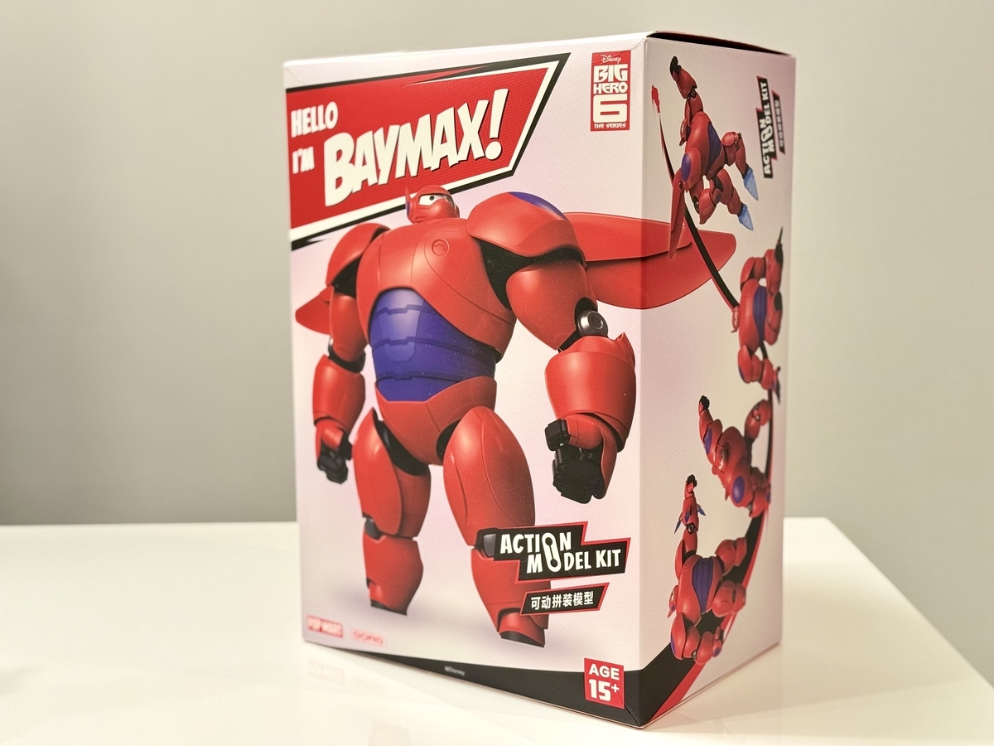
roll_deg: +0.5
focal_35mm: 48
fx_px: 1378
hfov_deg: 39.7
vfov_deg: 30.3
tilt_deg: -8.4
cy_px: 373
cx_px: 497
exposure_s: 1/33
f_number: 1.78
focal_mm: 6.76
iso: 250
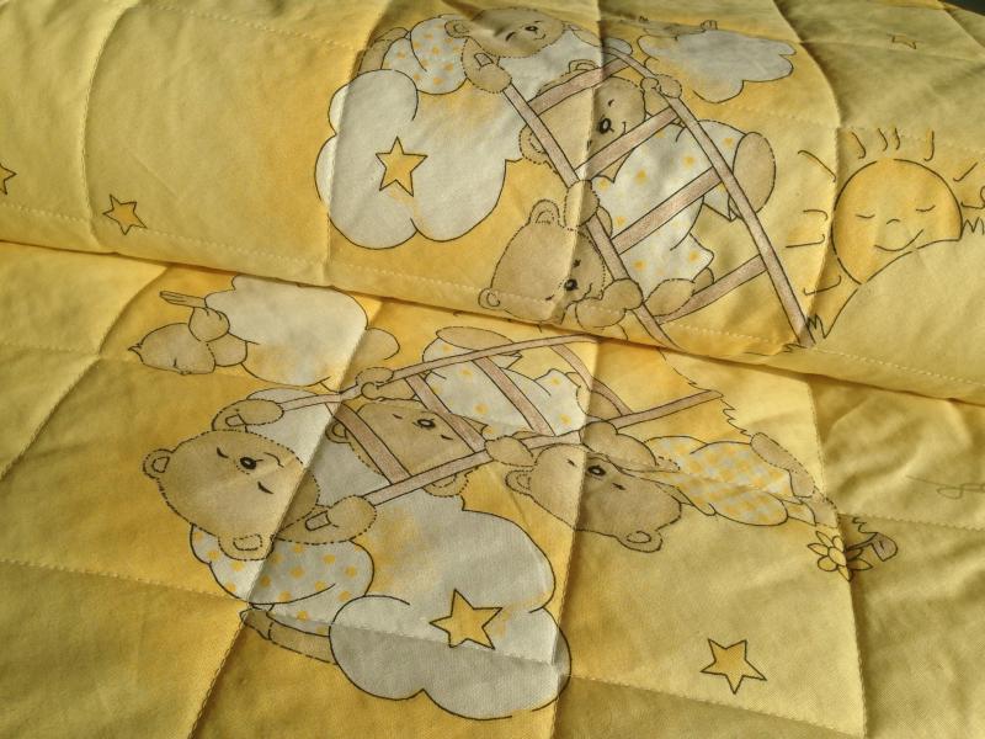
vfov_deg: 42.9
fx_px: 939
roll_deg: -8.2
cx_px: 492
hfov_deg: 55.4
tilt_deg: -42.0
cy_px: 370
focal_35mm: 33
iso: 50
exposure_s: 1/2088
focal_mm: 4.12
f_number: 2.4
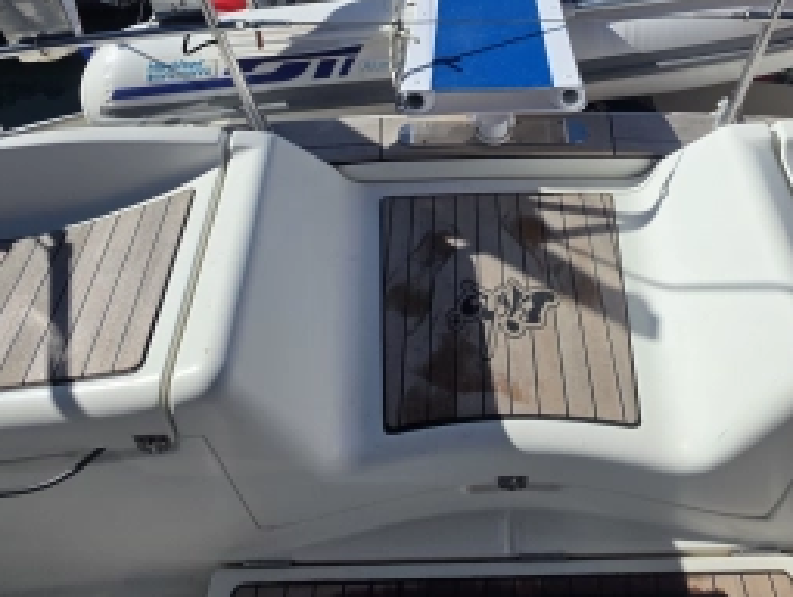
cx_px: 473
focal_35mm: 28
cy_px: -5
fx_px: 642
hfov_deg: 62.9
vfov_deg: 42.7
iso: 40
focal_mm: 2.2
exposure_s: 1/4217
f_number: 1.9
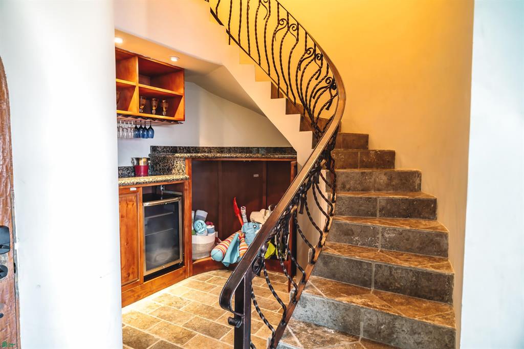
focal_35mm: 20
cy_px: 174
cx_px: 262
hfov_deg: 84.0
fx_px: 291
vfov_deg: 61.9
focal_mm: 20
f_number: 5
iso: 800
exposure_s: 1/10
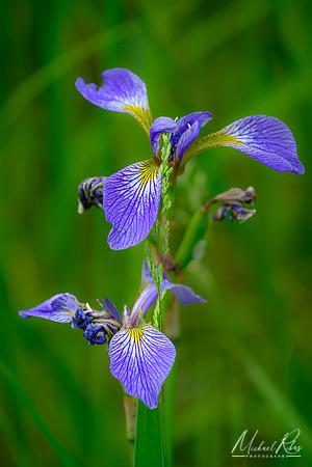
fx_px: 2145
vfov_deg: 12.5
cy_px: 234
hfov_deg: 8.3
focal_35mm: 165
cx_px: 156
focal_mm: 110
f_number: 4
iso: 100
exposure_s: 1/60
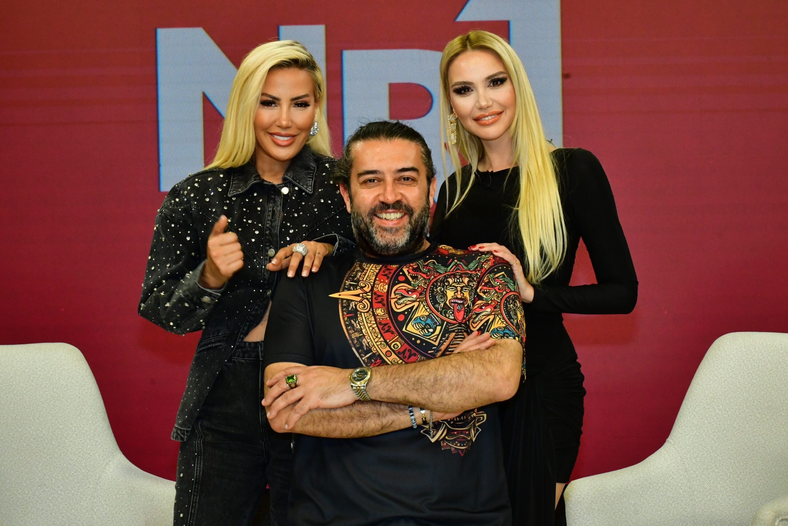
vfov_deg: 18.9
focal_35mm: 72
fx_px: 1576
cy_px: 263
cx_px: 394
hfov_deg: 28.1
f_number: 18
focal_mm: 48
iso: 3200
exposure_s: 1/100
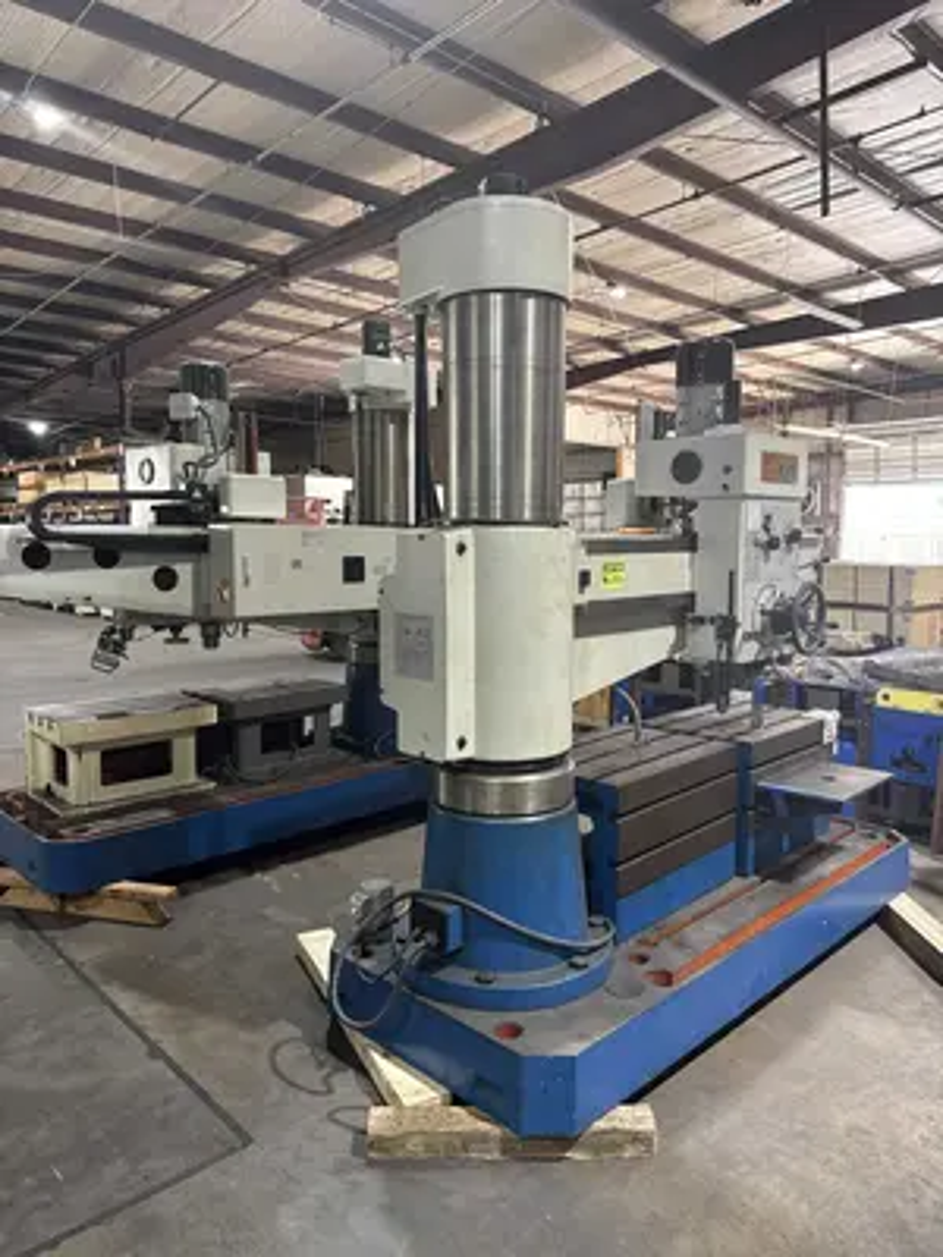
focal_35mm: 24
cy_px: 628
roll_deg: +1.7
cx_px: 472
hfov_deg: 56.8
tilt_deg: -5.2
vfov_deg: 71.6
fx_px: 872
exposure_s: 1/60
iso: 250
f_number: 1.78
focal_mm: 6.76
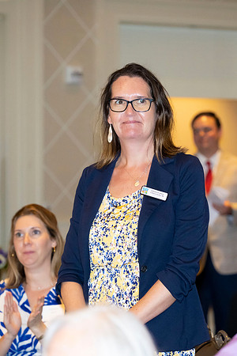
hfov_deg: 7.6
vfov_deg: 11.4
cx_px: 160
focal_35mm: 180
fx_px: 1777
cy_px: 178
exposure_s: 1/200
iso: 2500
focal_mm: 120
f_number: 4
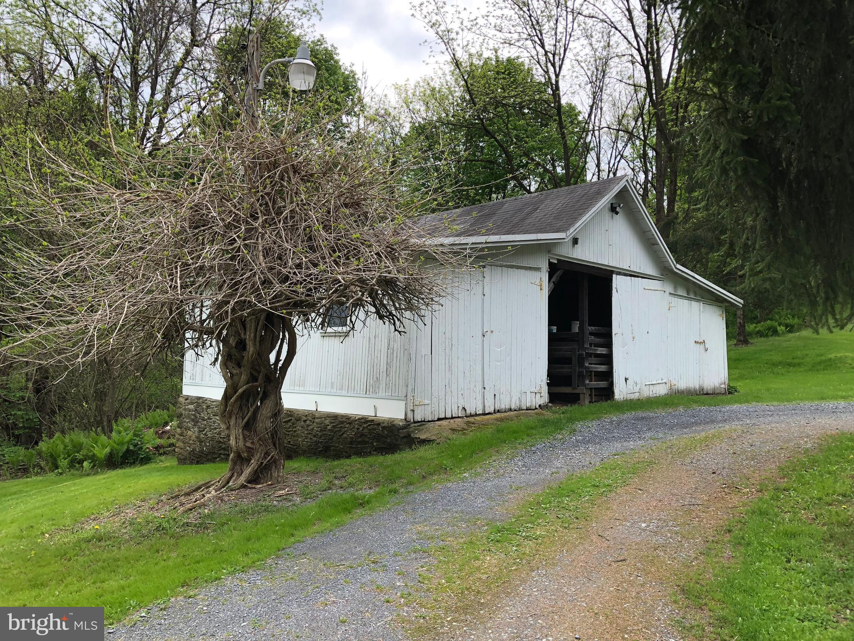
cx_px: 427
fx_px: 691
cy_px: 320
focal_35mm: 28
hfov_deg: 63.4
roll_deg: -1.8
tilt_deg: +4.6
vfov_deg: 49.7
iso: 20
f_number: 1.8
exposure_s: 1/716
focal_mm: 3.99
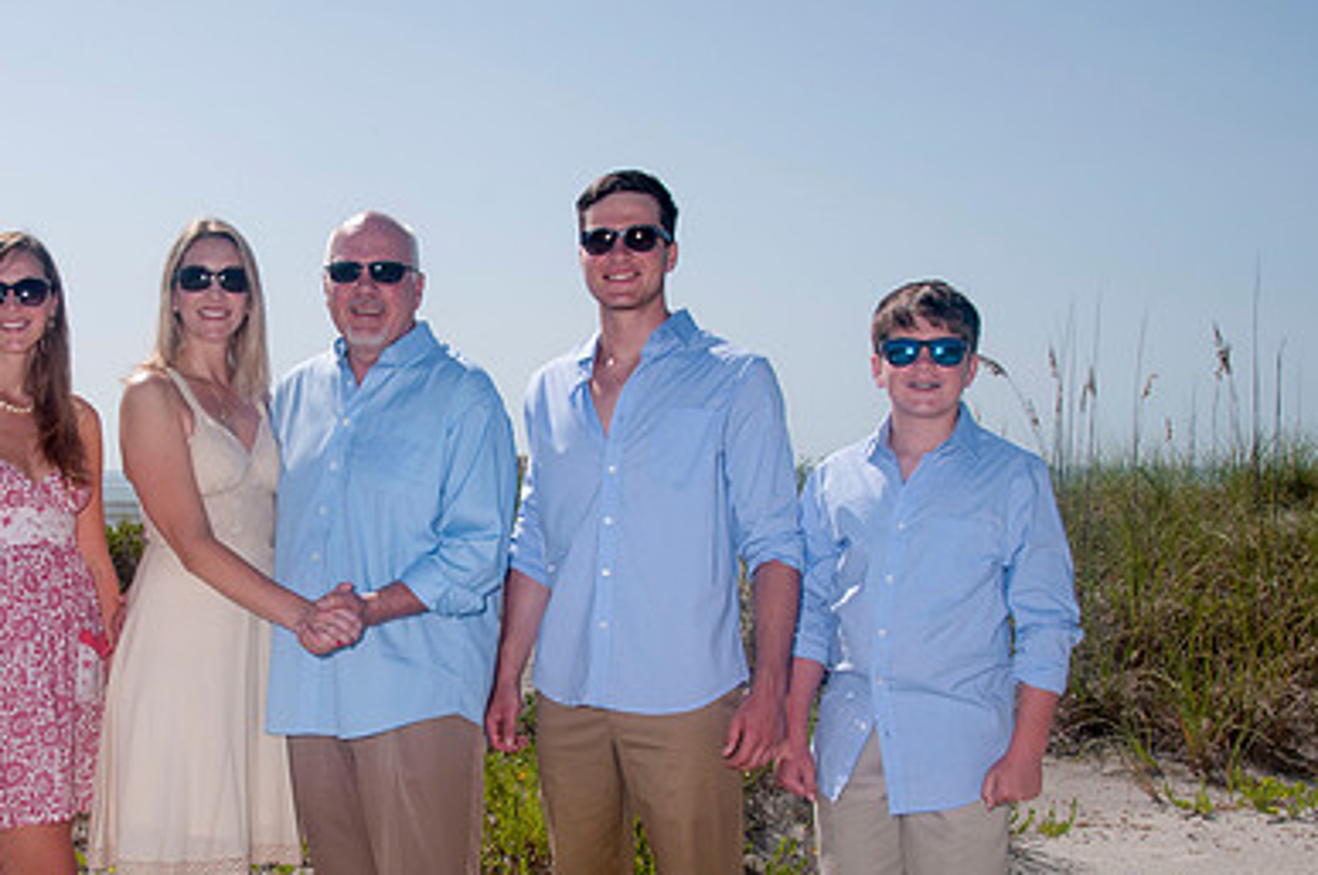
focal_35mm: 54
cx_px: 412
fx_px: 1974
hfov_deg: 36.4
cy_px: 632
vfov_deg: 24.8
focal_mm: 24
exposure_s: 1/250
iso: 100
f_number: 13
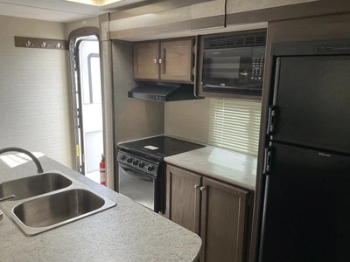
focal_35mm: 29
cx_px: 175
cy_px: 131
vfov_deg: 48.2
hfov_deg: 61.7
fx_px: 293
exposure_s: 1/118
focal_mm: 3
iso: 64
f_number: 1.8
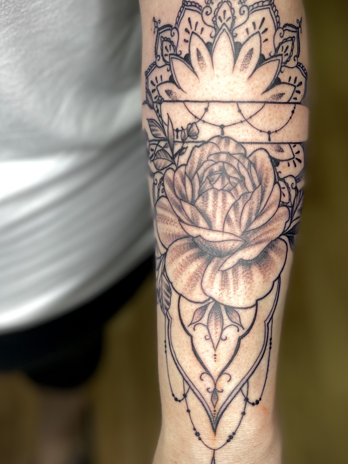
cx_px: 198
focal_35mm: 62
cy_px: 221
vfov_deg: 31.2
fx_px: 831
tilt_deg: -53.7
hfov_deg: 23.6
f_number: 2
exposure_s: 1/120
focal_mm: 6
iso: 50
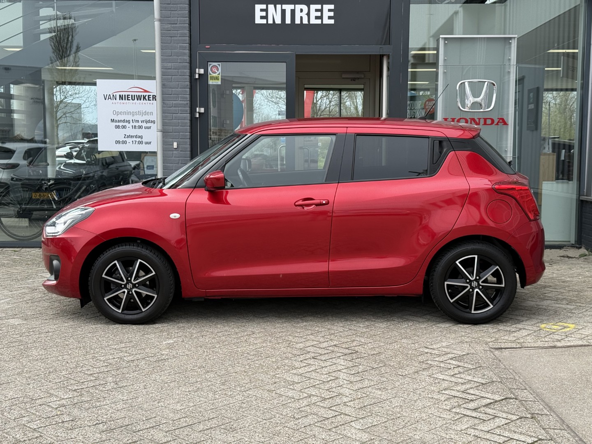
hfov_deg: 39.7
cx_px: 296
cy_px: 222
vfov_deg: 30.3
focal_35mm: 48
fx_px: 821
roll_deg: -0.5
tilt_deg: -4.8
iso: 64
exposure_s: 1/1055
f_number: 1.78
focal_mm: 6.76
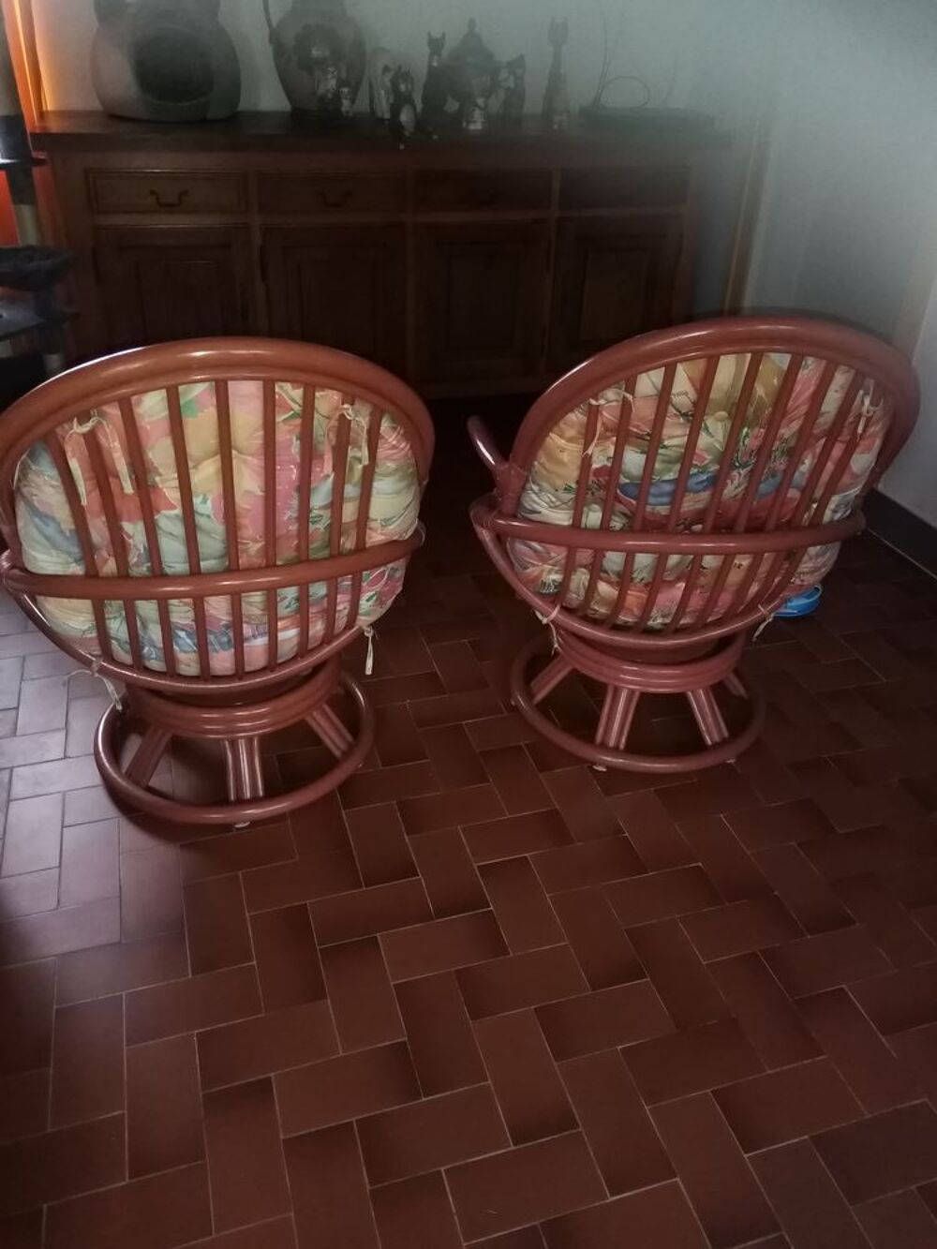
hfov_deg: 53.1
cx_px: 468
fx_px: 938
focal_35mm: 26
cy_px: 624
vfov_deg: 67.3
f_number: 1.8
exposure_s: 1/24
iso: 438
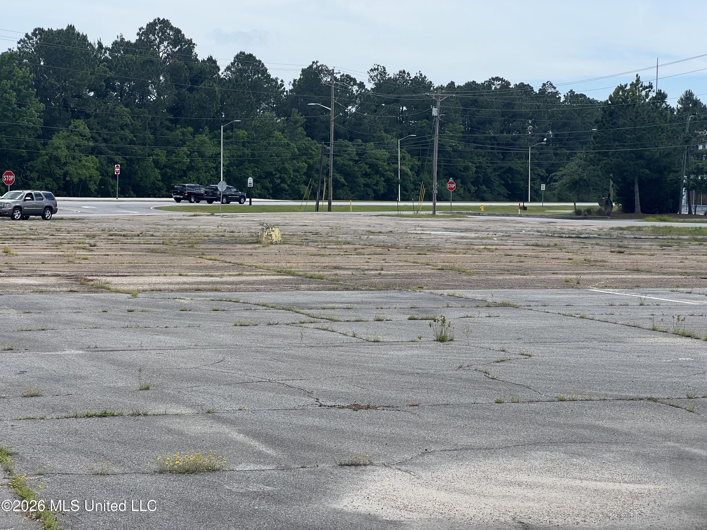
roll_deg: -0.2
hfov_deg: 25.3
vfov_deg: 19.1
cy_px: 265
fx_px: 1573
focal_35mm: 77
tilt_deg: -2.9
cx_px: 354
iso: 32
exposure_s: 1/681
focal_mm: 9
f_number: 2.8
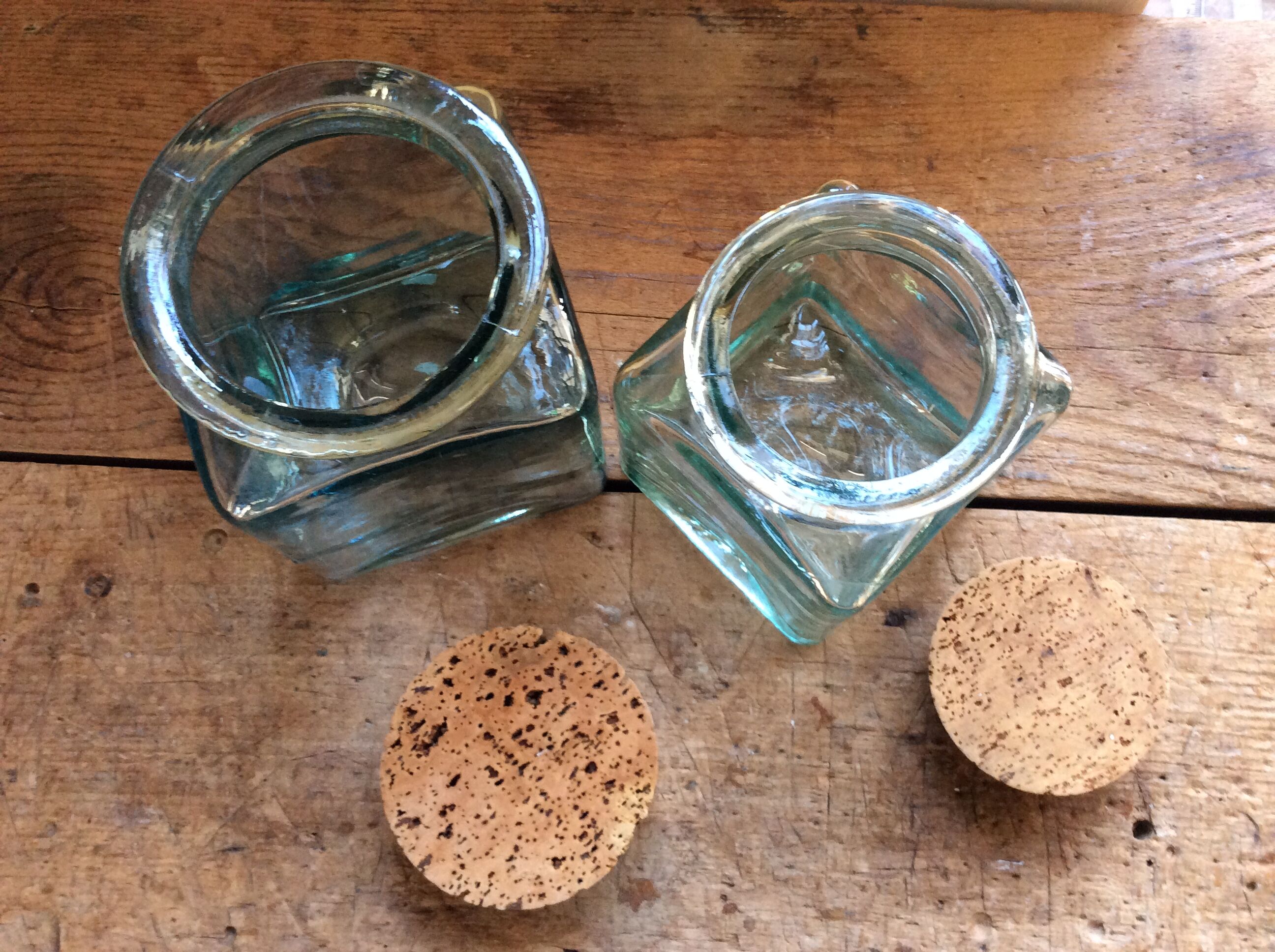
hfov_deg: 56.9
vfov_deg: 44.1
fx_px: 1177
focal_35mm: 32
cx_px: 638
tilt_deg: -77.7
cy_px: 476
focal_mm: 3.3
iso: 125
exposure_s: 1/25
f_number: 2.4
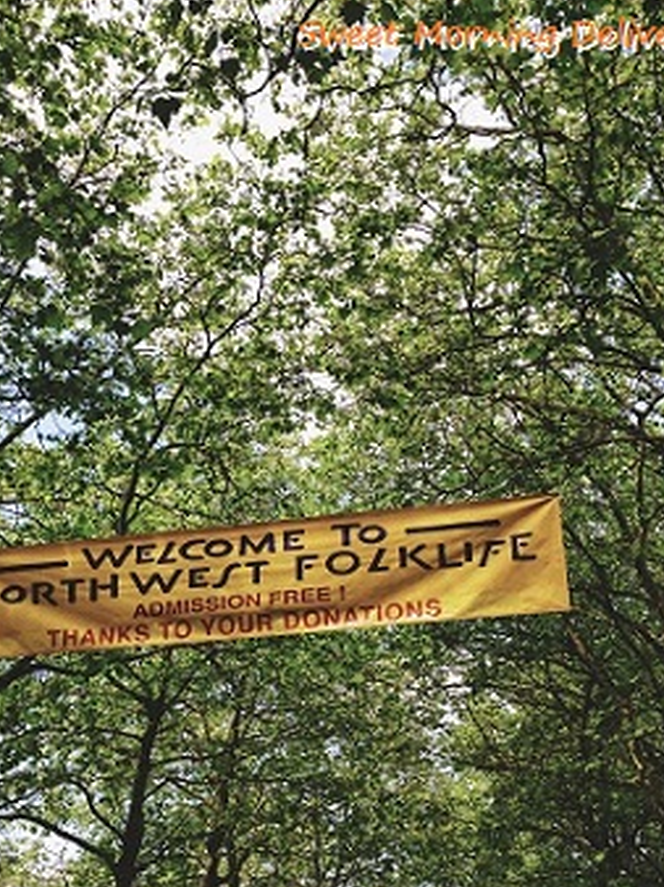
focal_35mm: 46
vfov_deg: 40.6
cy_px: 613
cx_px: 269
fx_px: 1178
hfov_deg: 31.4
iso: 50
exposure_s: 1/678
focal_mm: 4.12
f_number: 2.4
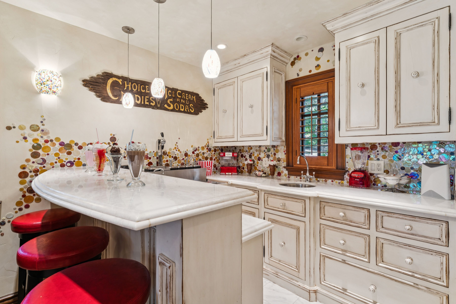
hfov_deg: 93.6
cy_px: 152
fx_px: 214
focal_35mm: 17
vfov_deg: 70.8
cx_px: 228
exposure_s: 1.3
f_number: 13
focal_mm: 16.9
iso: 100
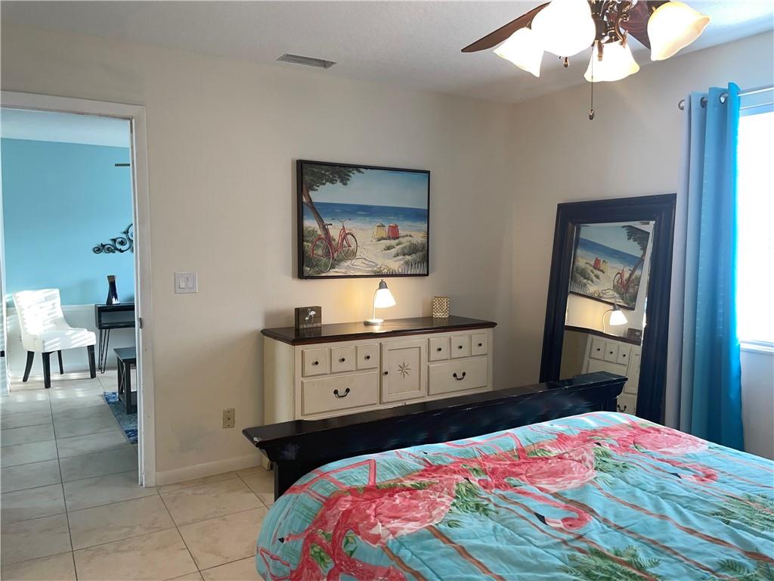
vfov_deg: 53.1
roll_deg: +0.1
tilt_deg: -4.6
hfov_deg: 67.3
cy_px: 290
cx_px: 387
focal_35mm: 26
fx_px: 581
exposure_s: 1/28
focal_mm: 4.2
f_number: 1.6
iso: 32
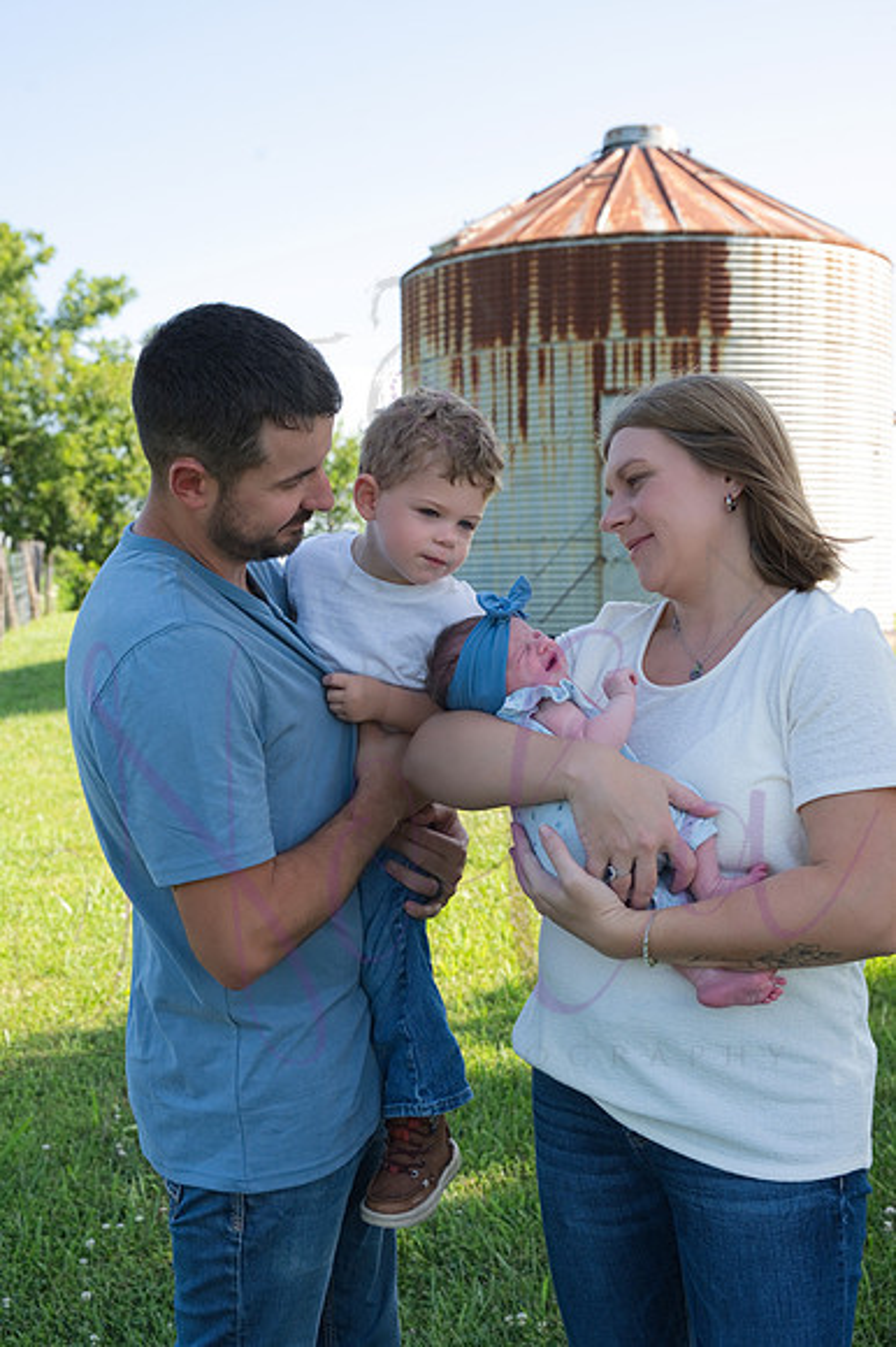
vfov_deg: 44.5
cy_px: 674
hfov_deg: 30.5
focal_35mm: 44
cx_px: 448
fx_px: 1645
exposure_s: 1/320
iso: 400
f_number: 6.3
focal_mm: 44
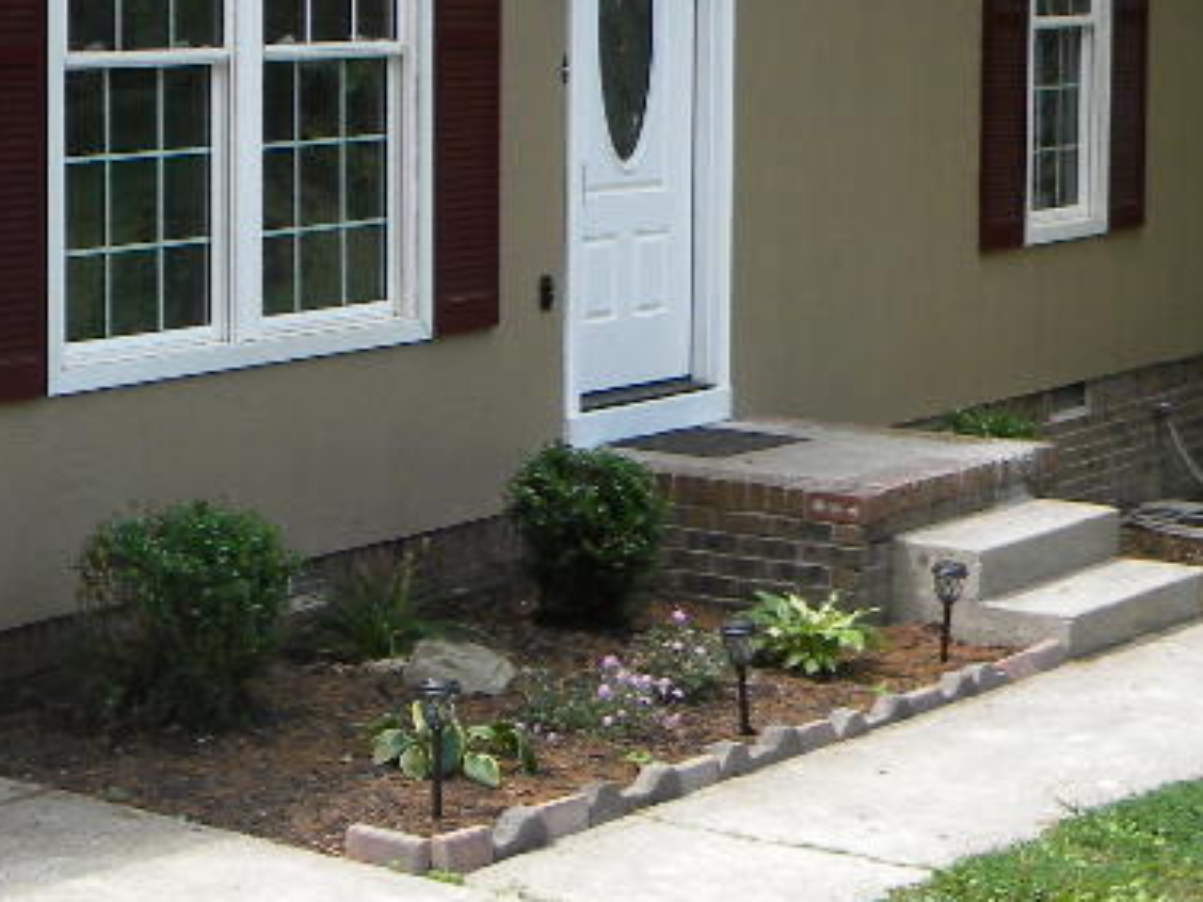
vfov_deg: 15.0
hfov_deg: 19.7
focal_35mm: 98
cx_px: 138
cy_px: 269
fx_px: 3406
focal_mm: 6.4
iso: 110
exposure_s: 1/227
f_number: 3.7
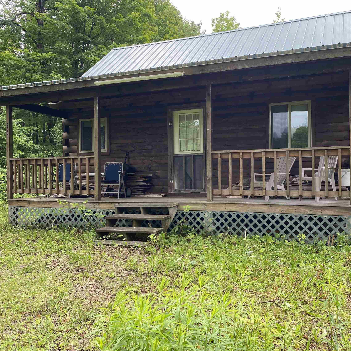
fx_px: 356
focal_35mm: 31
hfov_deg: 52.1
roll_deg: +0.0
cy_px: 175
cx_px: 215
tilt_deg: +1.0
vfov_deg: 52.5
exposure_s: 1/283
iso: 32
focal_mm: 4.25
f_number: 1.8
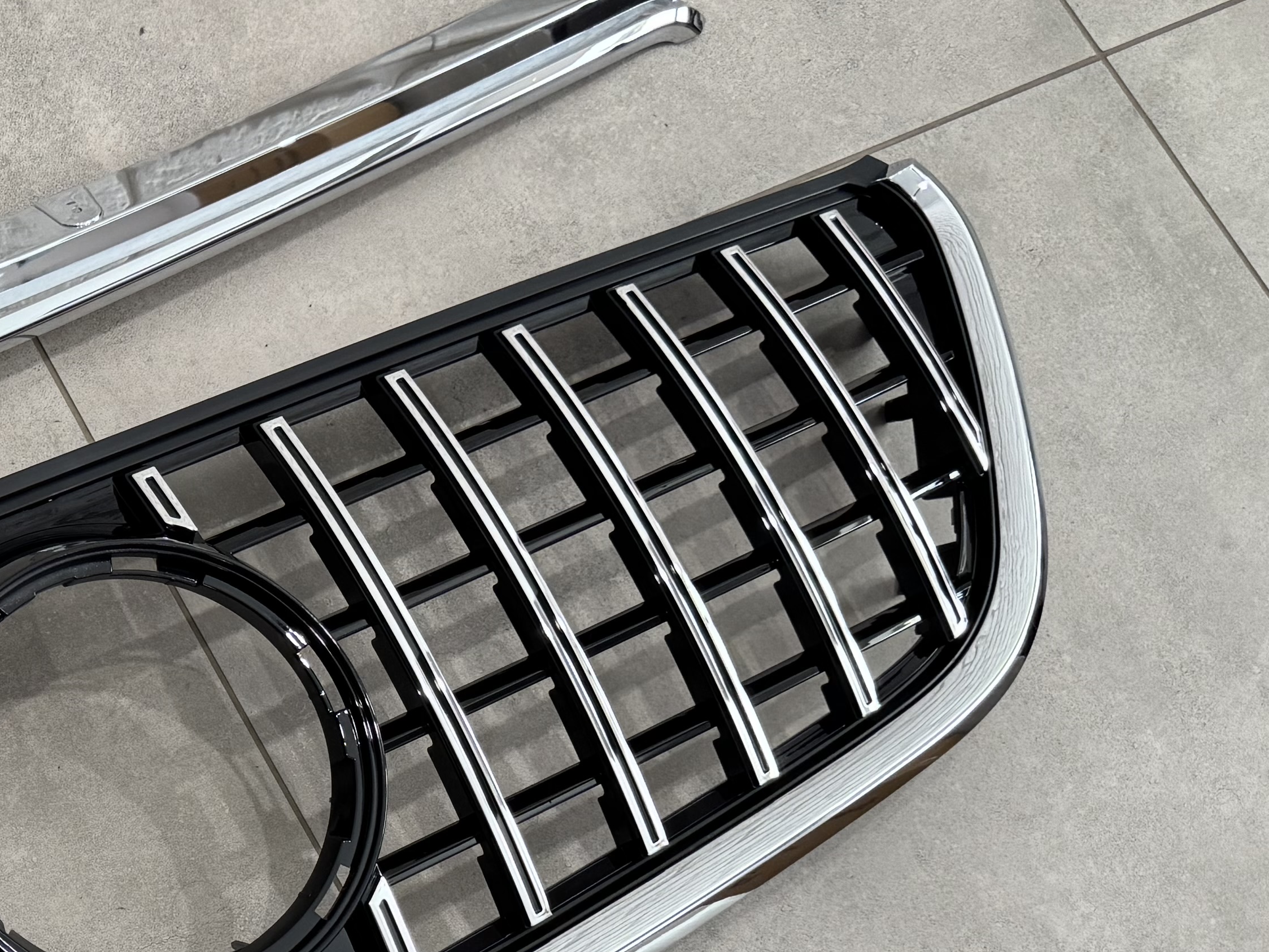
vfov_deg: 23.3
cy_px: 874
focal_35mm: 61
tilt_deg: -71.2
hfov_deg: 29.1
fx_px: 2237
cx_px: -72
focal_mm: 6.76
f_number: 1.78
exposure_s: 1/64
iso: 200
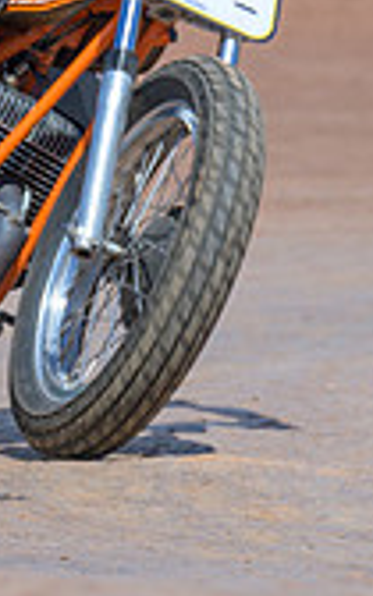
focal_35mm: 1055
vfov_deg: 2.0
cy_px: -43
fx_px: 17159
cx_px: -245
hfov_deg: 1.2
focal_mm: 200
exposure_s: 1/500
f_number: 5
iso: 90
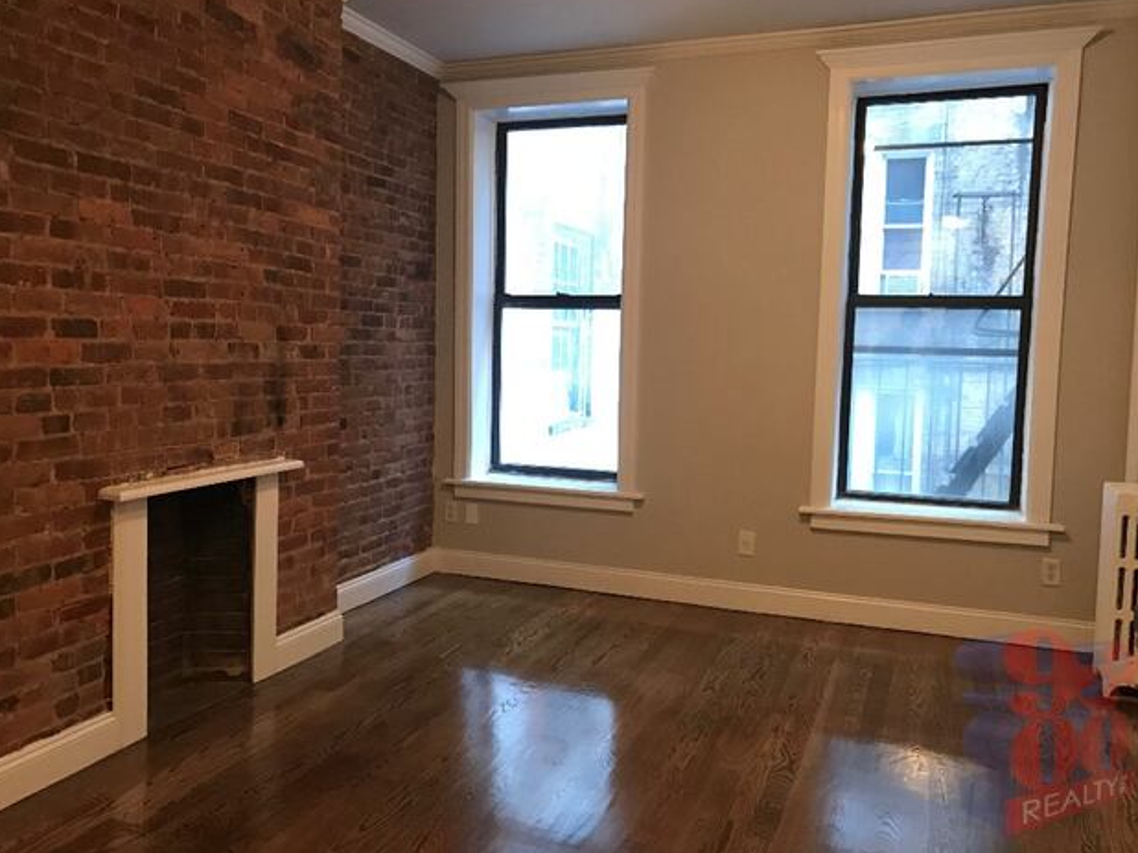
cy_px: 416
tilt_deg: -3.4
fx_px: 953
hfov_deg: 61.7
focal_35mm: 29
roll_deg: -1.6
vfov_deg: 48.2
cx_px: 580
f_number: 1.8
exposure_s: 1/13
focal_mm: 3.99
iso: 100
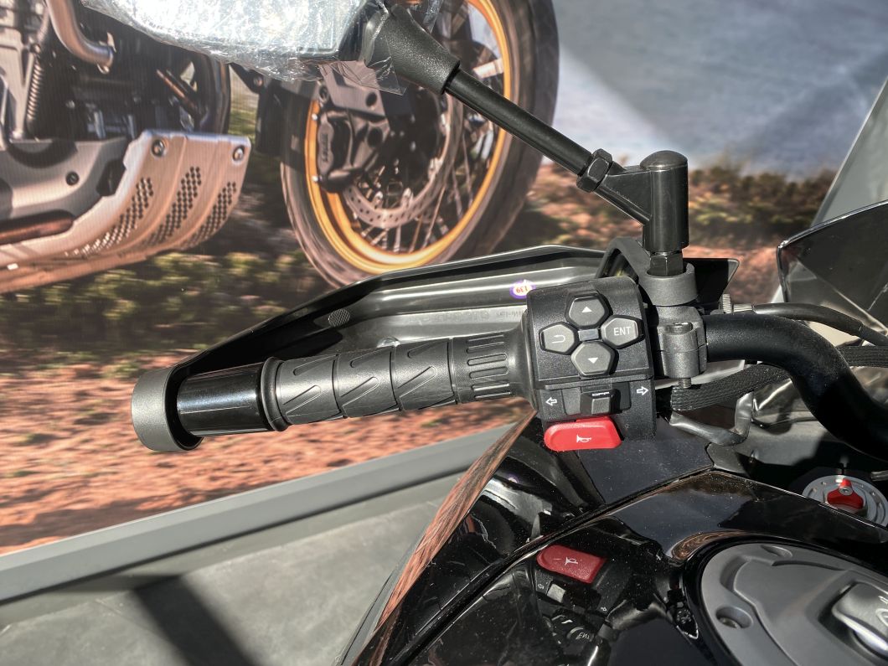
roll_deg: -10.7
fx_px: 667
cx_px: 444
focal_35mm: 26
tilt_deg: -33.4
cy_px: 333
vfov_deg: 53.1
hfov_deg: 67.3
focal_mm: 4.25
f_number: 1.8
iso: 32
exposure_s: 1/524
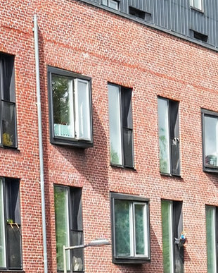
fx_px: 1749
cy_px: 475
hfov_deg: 7.1
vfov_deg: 8.6
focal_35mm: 217
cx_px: 269
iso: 400
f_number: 8
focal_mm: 35
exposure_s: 1/160
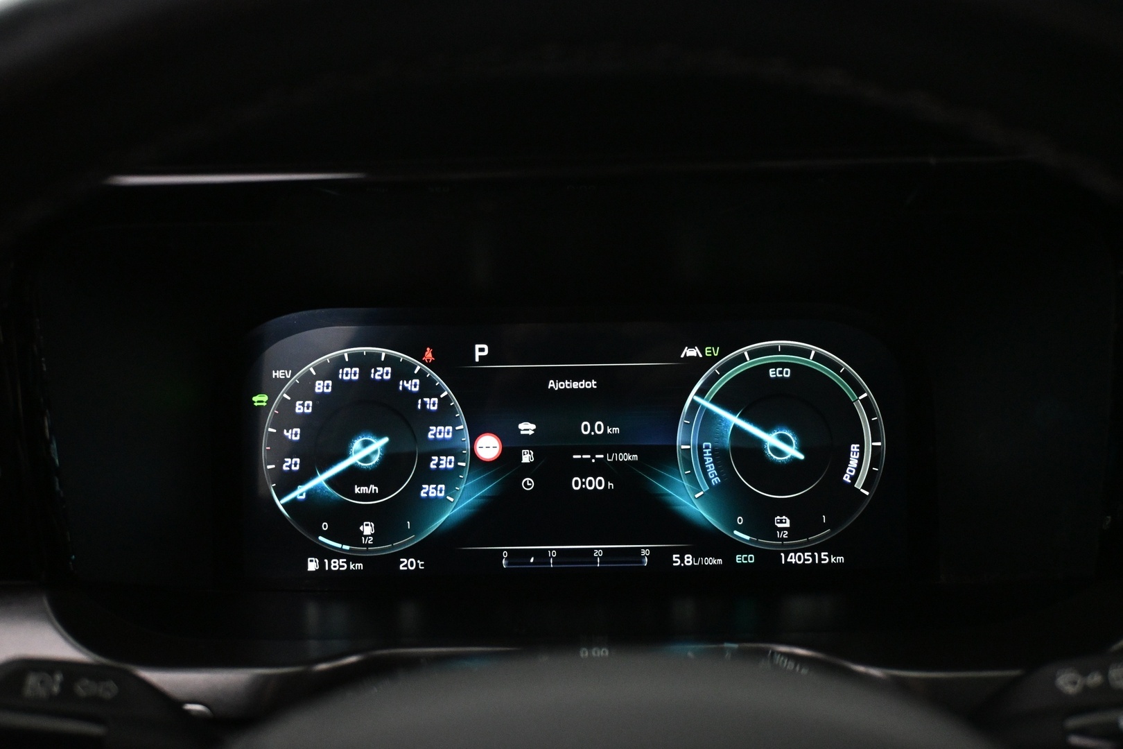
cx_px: 562
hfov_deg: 61.9
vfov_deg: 43.6
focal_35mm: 30
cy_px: 374
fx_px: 936
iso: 4000
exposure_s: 1/50
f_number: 3.8
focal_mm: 20
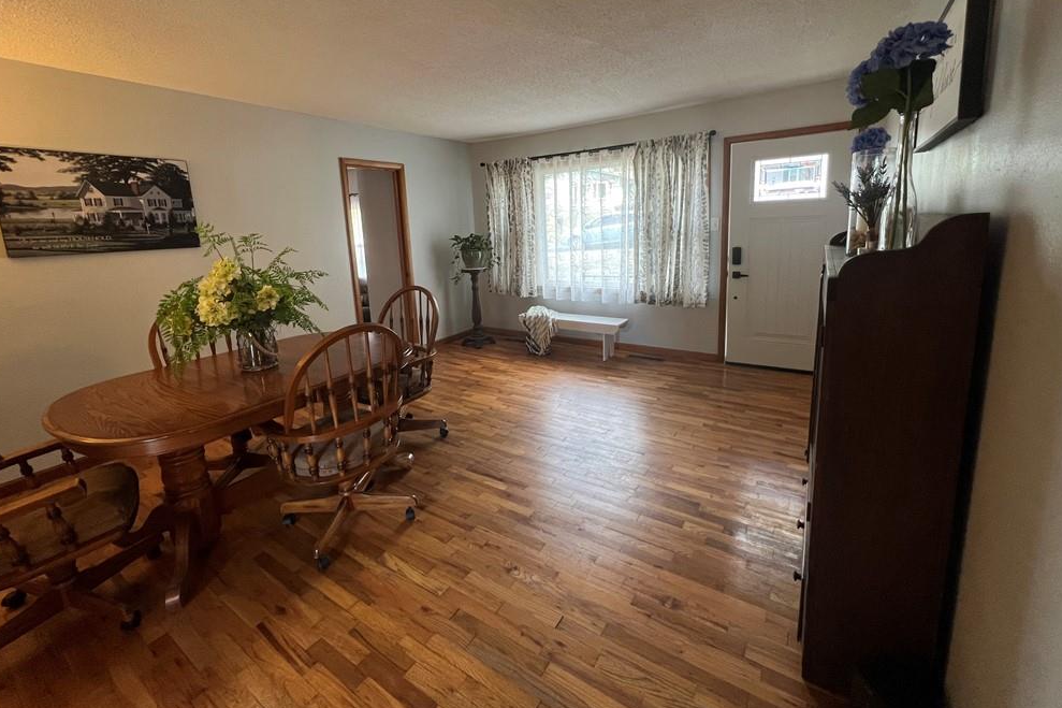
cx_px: 535
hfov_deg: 104.3
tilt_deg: -10.0
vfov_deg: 80.6
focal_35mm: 14
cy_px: 301
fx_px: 413
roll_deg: +2.6
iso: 160
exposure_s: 1/60
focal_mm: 1.57
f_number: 1.8
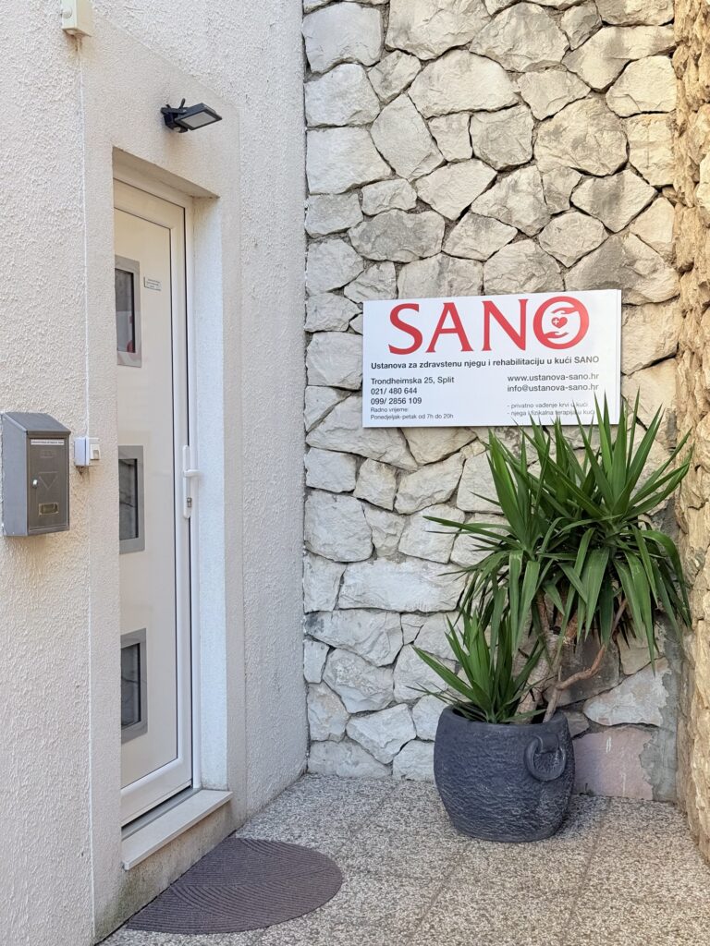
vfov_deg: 39.7
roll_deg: +1.0
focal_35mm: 48
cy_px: 473
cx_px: 355
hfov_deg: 30.3
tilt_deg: -0.4
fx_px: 1313
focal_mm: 6.76
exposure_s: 1/442
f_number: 1.78
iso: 80
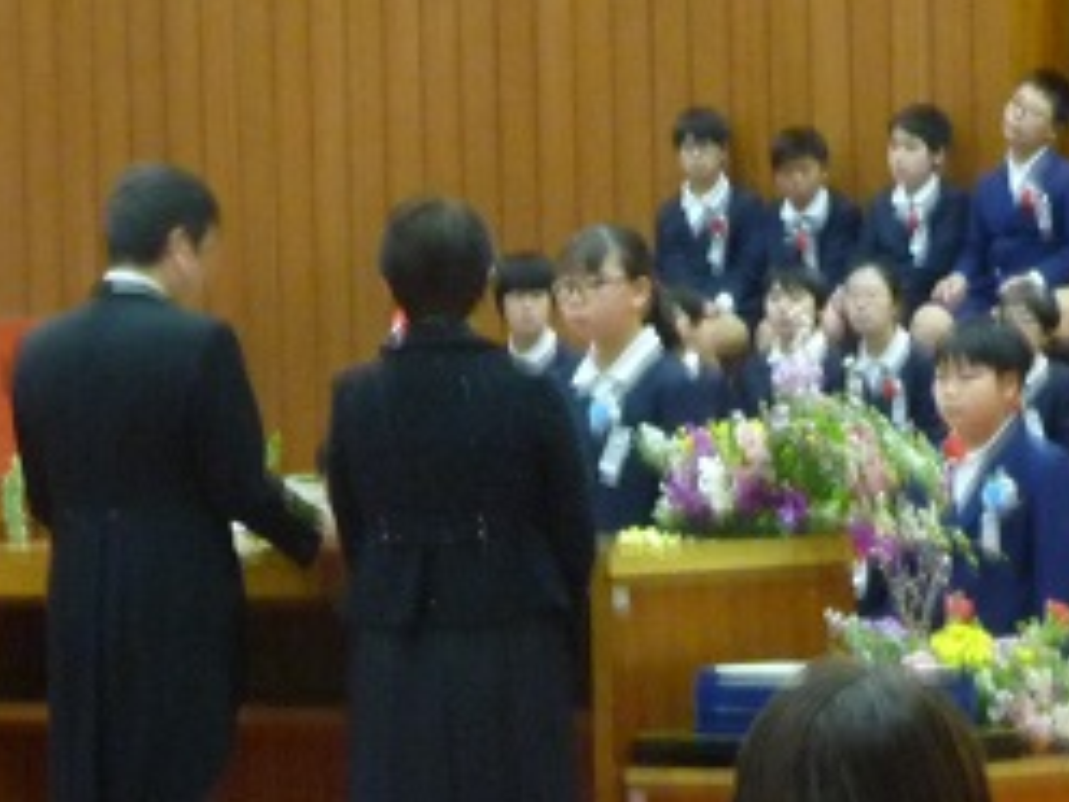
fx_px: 8832
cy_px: 517
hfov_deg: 6.9
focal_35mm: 286
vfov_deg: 5.2
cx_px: 595
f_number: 4.7
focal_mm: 17.5
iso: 400
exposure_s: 1/4
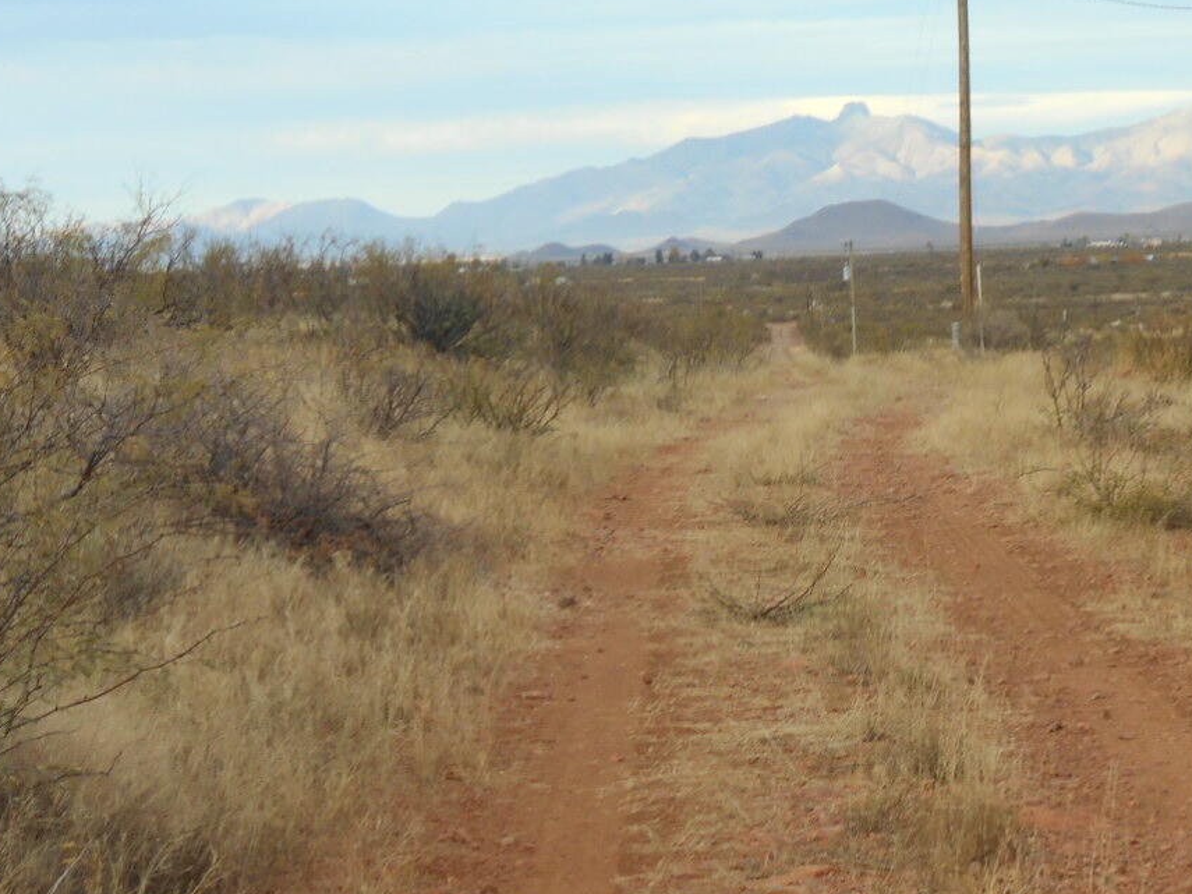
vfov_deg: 9.2
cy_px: 741
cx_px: 850
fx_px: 5543
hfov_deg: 12.2
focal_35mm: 161
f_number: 6.3
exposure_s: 1/80
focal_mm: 15.4
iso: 80
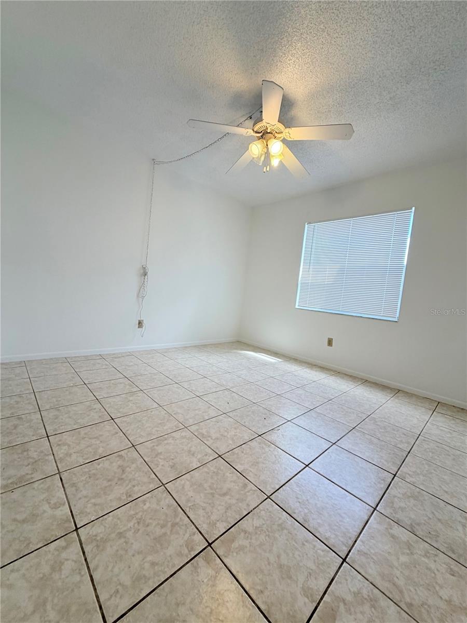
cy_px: 312
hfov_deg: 85.7
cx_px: 234
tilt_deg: -3.3
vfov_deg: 102.1
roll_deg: -5.1
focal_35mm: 14
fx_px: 252
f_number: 2.2
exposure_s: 1/120
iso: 125
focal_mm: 2.22
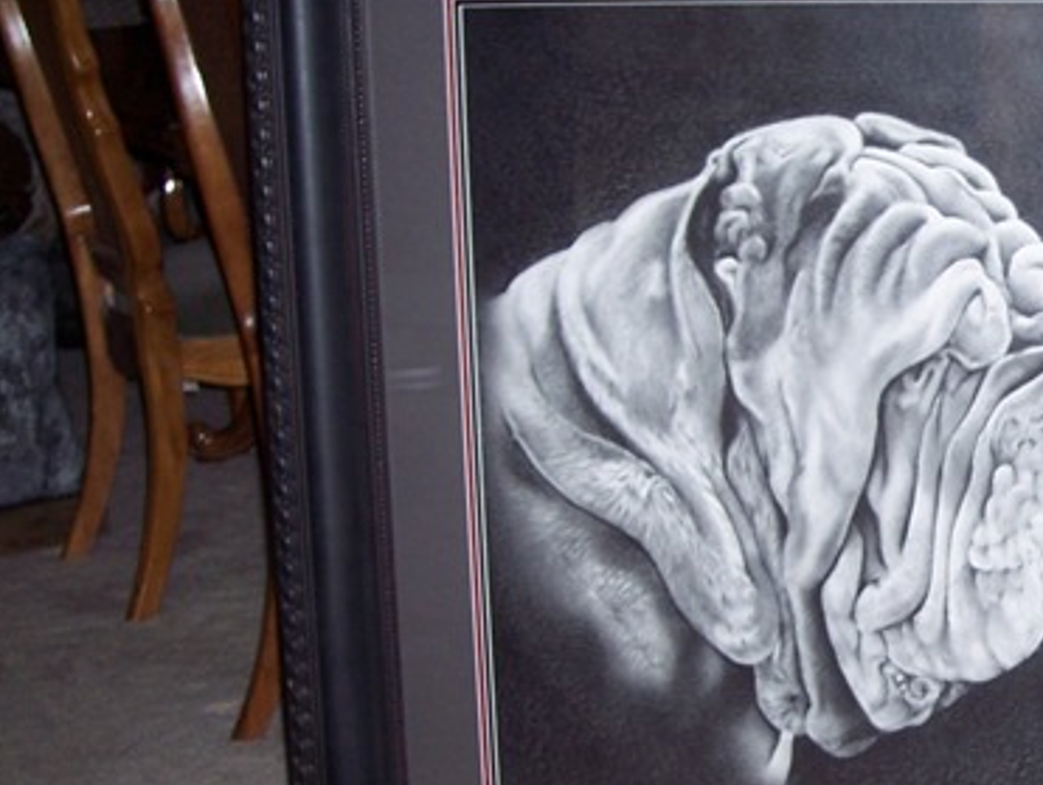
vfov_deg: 17.6
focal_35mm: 84
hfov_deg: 22.3
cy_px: 419
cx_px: 1060
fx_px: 2533
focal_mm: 8
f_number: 2.8
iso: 100
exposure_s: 1/60
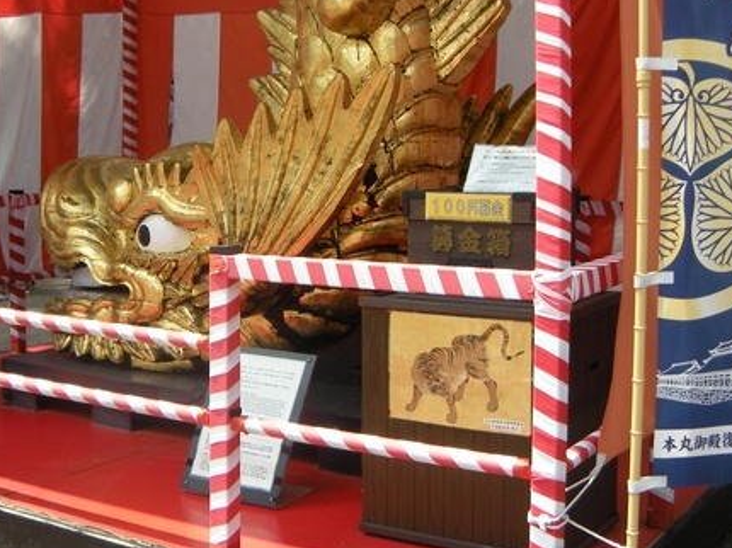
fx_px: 1205
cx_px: 208
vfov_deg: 25.3
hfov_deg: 33.3
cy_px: 140
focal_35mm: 57
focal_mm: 5.9
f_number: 3.8
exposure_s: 1/258
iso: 64
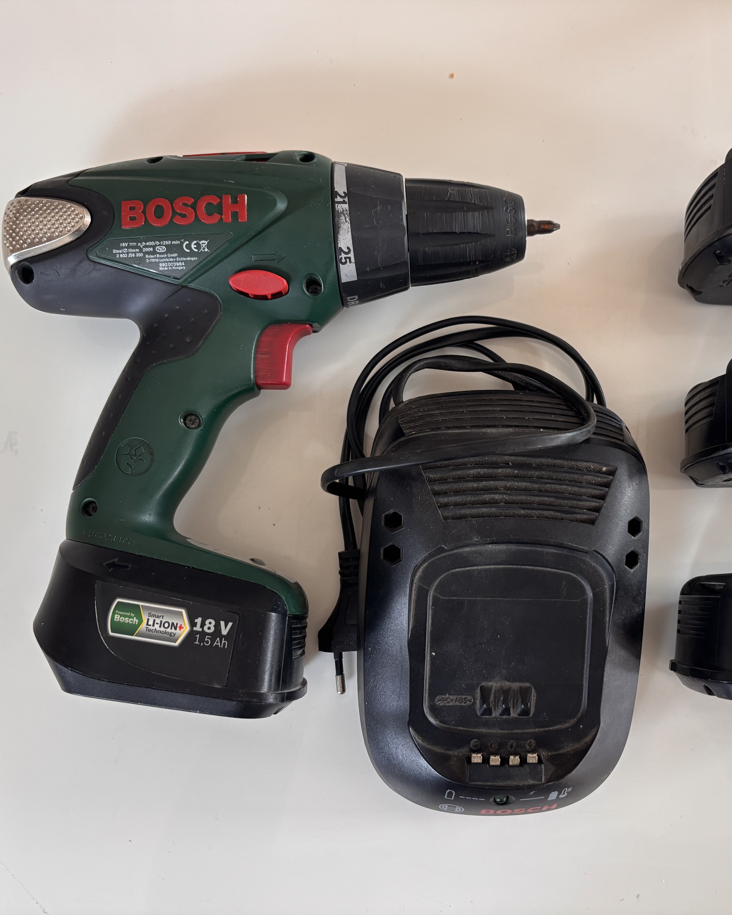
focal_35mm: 34
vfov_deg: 52.8
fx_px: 921
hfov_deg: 43.0
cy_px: 456
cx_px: 462
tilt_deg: -84.5
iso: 125
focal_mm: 5.96
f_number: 1.6
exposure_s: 1/99
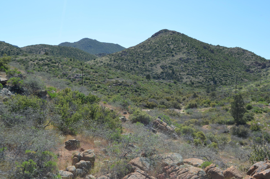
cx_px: 135
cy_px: 90
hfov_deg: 45.0
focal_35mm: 44
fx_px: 326
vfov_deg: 30.7
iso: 125
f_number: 8
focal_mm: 29
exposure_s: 1/250
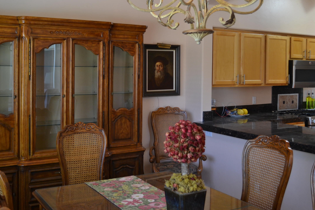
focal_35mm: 42
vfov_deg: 31.7
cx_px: 146
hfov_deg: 46.4
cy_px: 72
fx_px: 367
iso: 400
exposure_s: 1/60
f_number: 3.8
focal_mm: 20
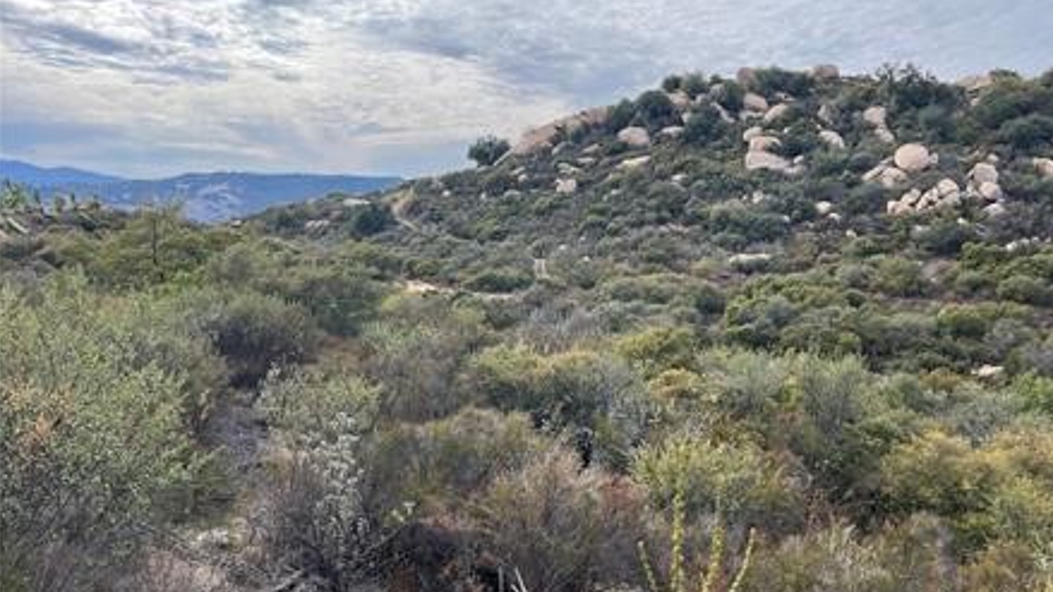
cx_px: 537
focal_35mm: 29
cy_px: 318
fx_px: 810
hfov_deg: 66.1
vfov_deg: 40.2
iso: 50
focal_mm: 5.1
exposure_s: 1/2062
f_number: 1.6
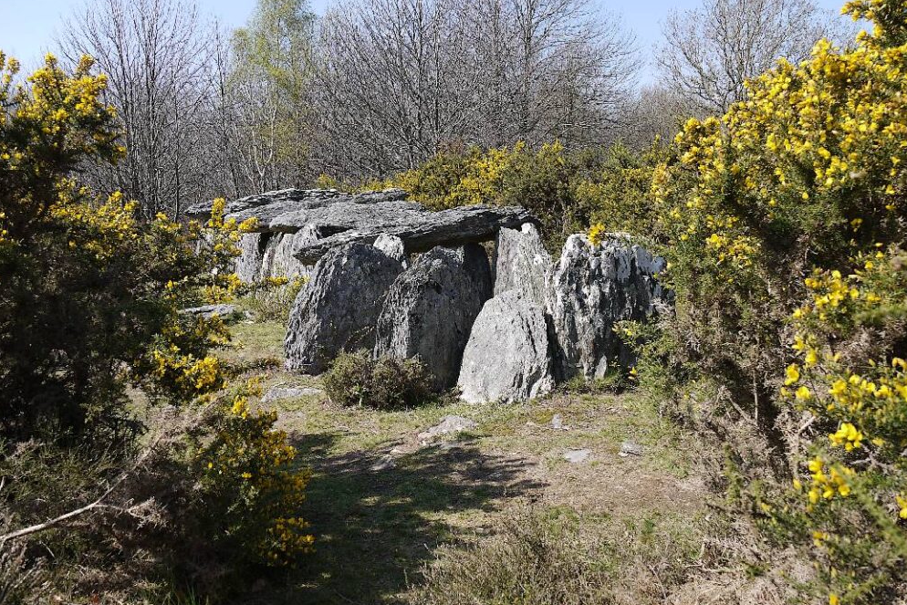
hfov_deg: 61.9
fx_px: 756
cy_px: 300
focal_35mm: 30
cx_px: 448
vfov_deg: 43.6
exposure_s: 1/320
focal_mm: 14
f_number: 5.6
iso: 100
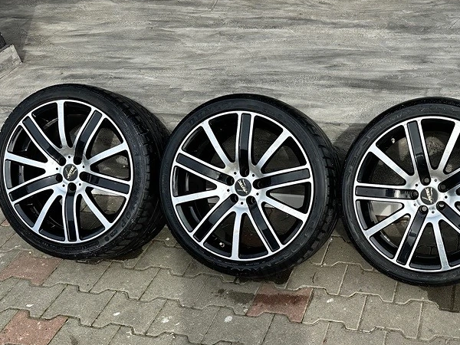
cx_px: 371
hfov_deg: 44.4
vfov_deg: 35.4
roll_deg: +4.8
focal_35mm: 40
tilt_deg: -42.7
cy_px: 242
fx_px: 532
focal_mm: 6.86
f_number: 1.78
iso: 80
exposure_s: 1/1692
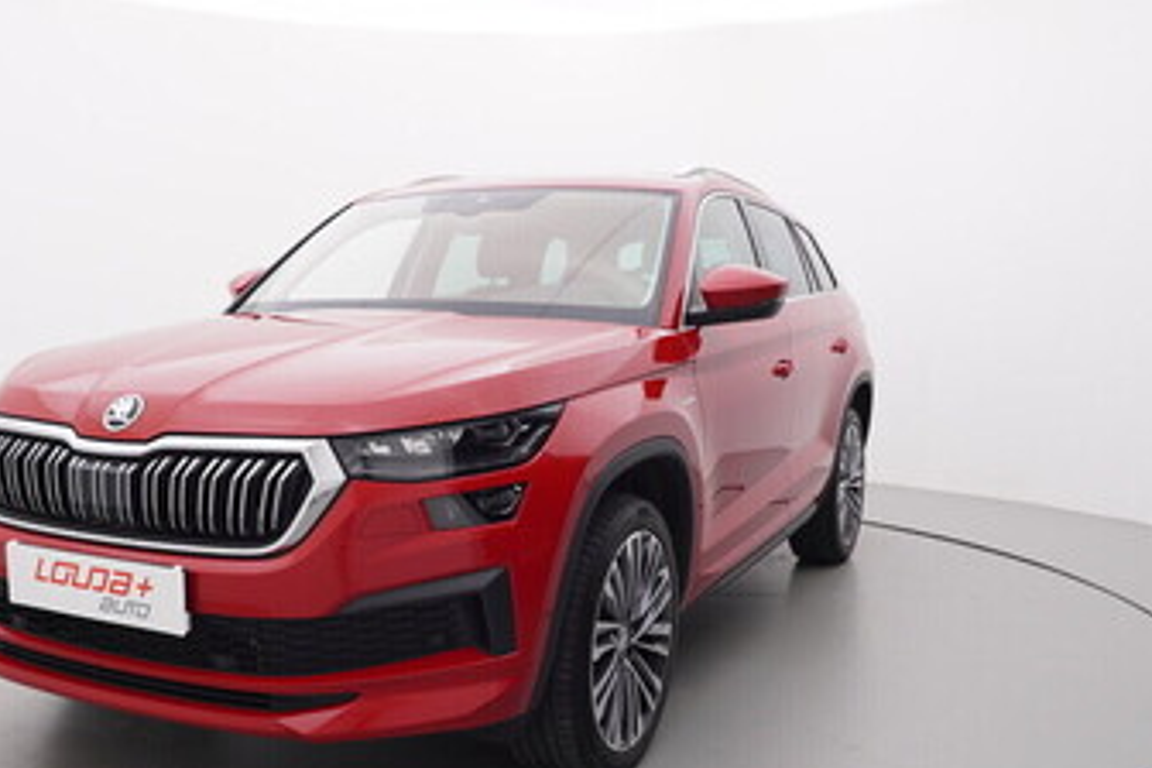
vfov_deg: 36.0
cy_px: 461
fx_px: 1178
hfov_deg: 51.9
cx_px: 485
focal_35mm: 37
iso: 200
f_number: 5
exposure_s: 1/80
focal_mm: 15
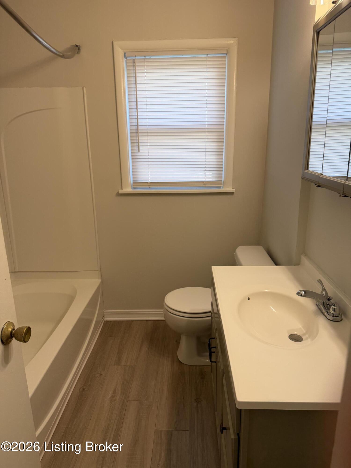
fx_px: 324
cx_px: 176
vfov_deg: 71.6
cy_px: 234
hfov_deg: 56.8
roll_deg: -1.4
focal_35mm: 24
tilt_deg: -12.5
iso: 100
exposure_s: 1/120
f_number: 1.78
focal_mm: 6.76
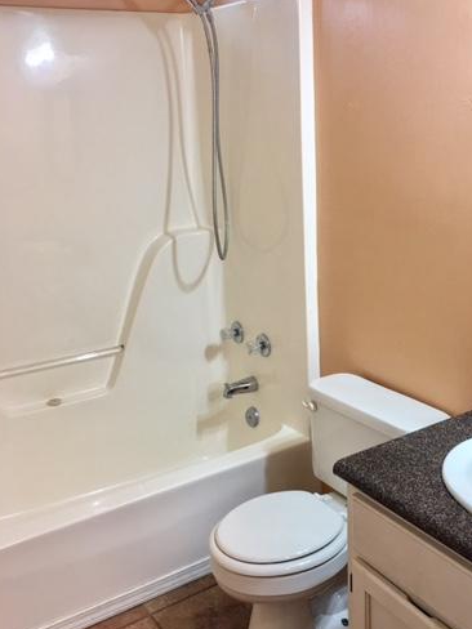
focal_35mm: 38
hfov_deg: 37.4
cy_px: 348
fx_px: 691
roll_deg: +0.8
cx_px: 302
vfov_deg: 48.9
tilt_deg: -17.5
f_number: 2.2
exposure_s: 1/15
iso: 25
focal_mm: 4.15
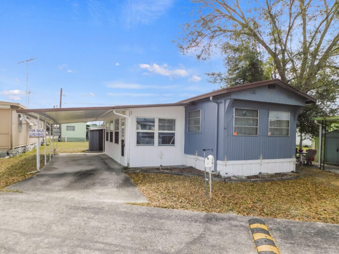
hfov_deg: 73.9
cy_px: 127
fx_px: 225
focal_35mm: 23
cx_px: 170
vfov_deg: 58.9
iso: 125
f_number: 3
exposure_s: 1/1500
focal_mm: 4
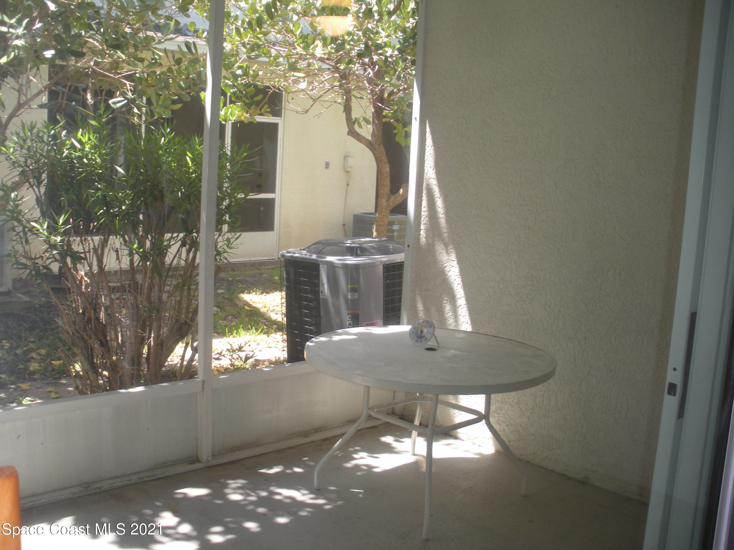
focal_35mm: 36
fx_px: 763
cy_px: 275
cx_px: 367
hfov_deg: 51.4
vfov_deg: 39.7
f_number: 3.5
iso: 95
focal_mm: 6.3
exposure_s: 1/56
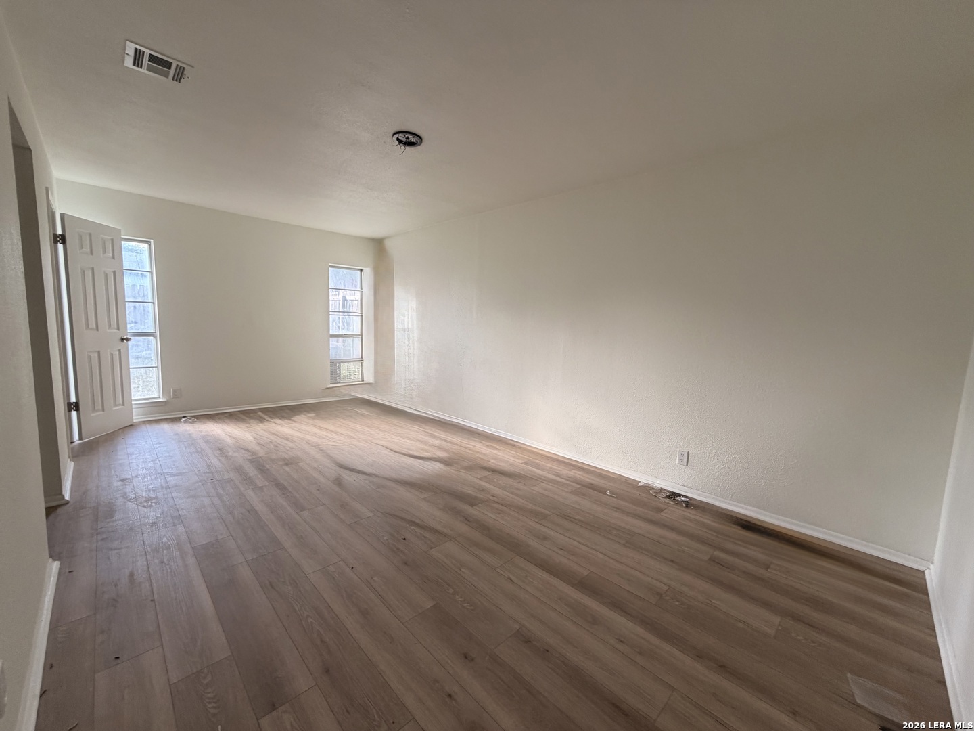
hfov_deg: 102.1
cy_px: 366
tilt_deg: -5.0
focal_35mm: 14
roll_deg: -2.8
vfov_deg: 85.7
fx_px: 394
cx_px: 487
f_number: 2.2
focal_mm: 2.22
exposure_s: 1/121
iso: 200
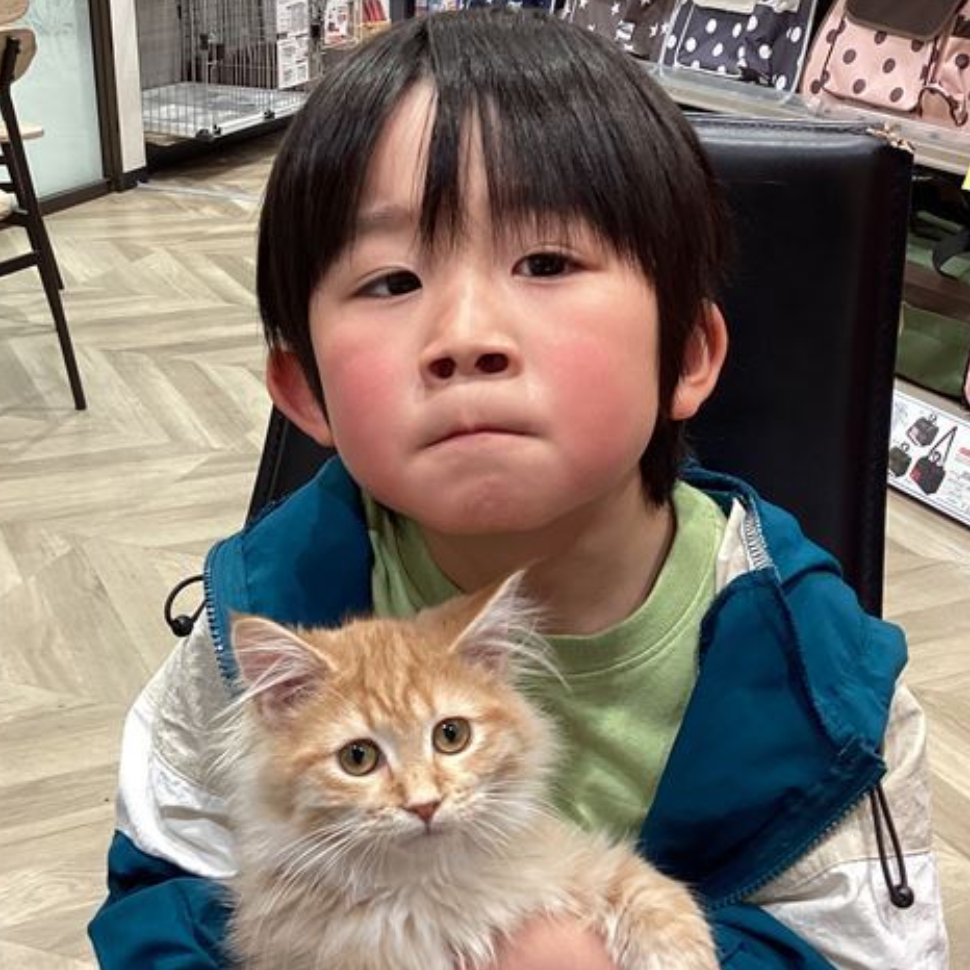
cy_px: 554
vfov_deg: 36.0
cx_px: 466
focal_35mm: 47
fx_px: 1490
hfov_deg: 36.1
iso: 64
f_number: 2.4
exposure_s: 1/50
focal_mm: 3.3
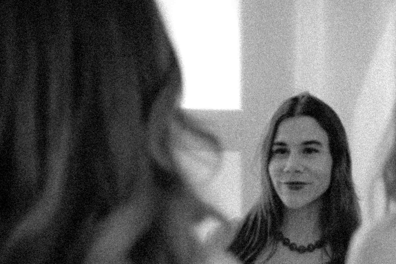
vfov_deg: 13.5
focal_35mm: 100
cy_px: 266
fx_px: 1100
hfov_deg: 20.1
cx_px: 338
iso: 320
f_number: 2
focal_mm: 35
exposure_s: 1/100
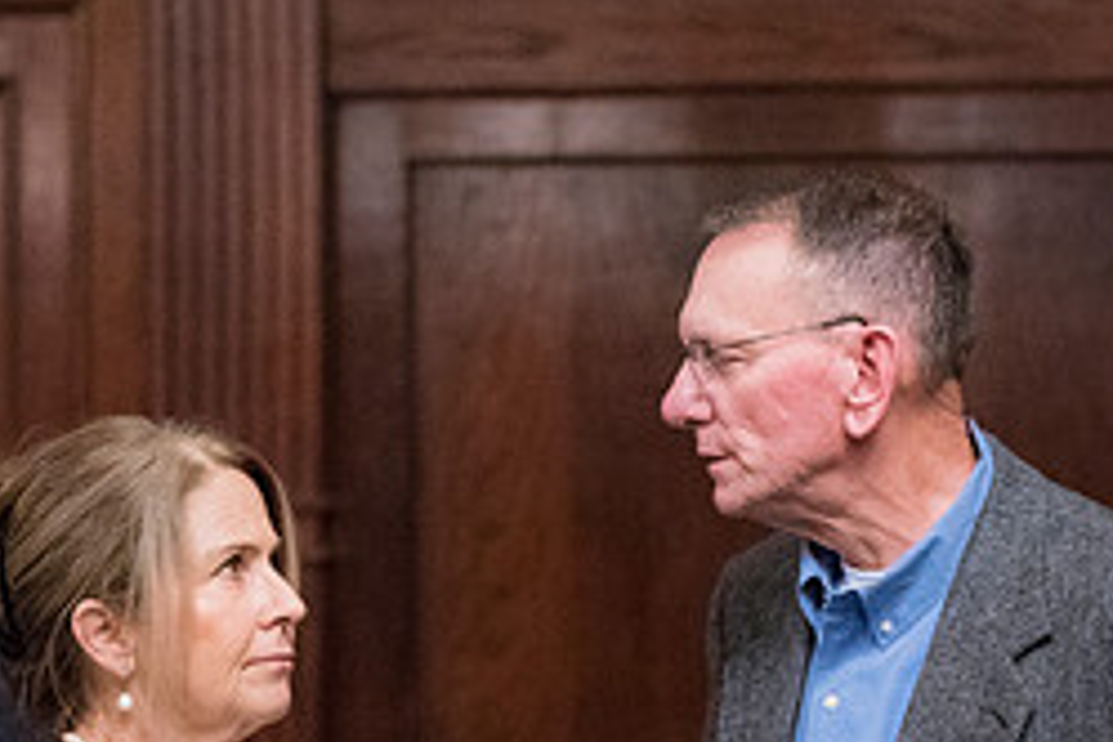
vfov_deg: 6.4
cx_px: 791
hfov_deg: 9.6
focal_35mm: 214
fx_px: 6616
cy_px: 713
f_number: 2.8
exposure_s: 1/125
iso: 6400
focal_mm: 92
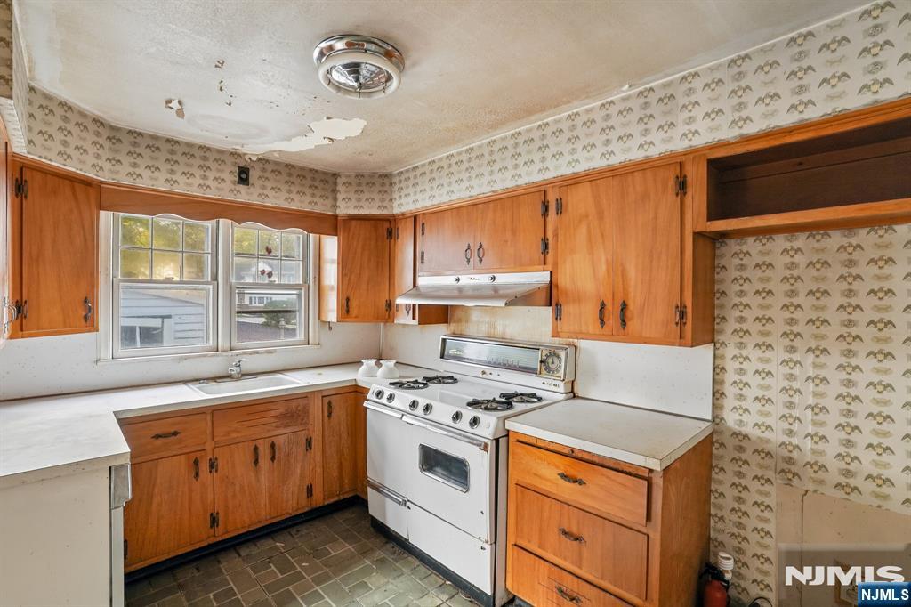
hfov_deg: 96.8
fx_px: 405
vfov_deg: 73.7
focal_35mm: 16
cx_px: 456
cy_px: 304
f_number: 8
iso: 320
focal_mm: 16
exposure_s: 1/13
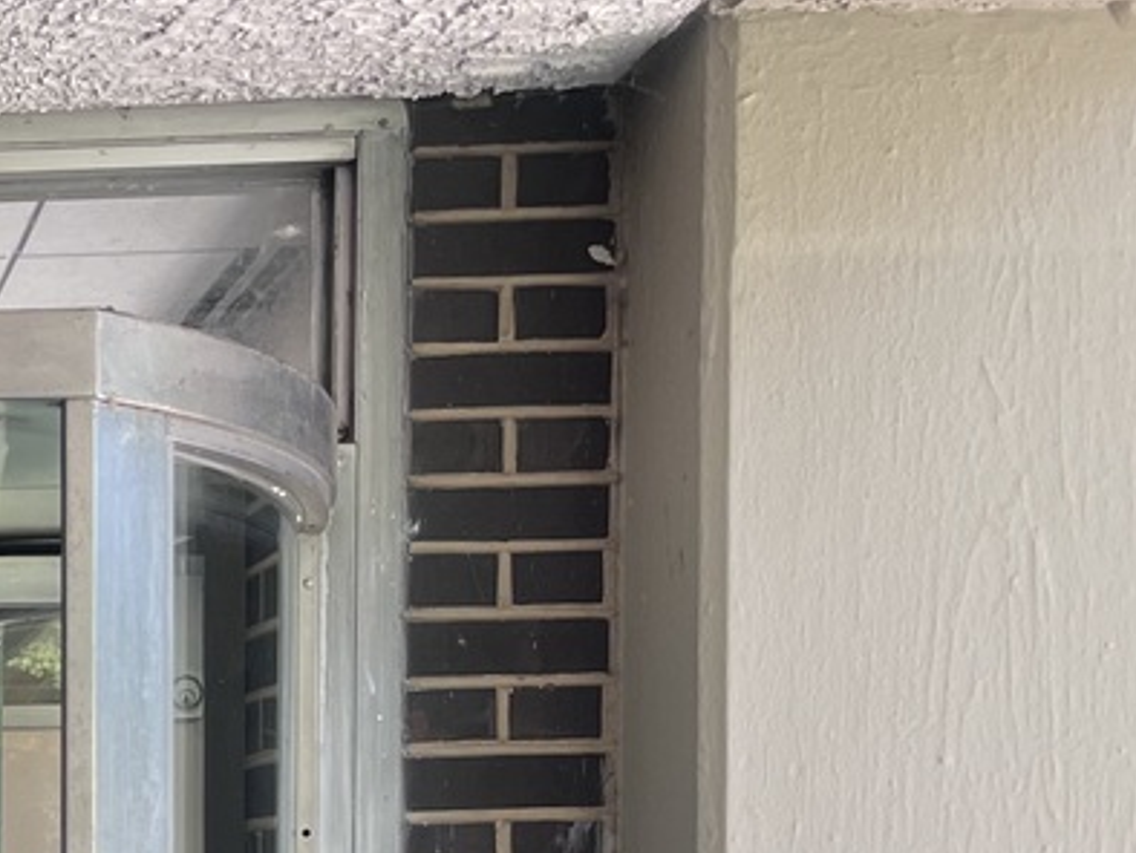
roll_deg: +0.4
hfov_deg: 17.7
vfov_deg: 14.9
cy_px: 1107
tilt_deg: -0.5
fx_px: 3120
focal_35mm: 95
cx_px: -741
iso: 40
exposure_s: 1/122
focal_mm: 5.1
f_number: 1.6
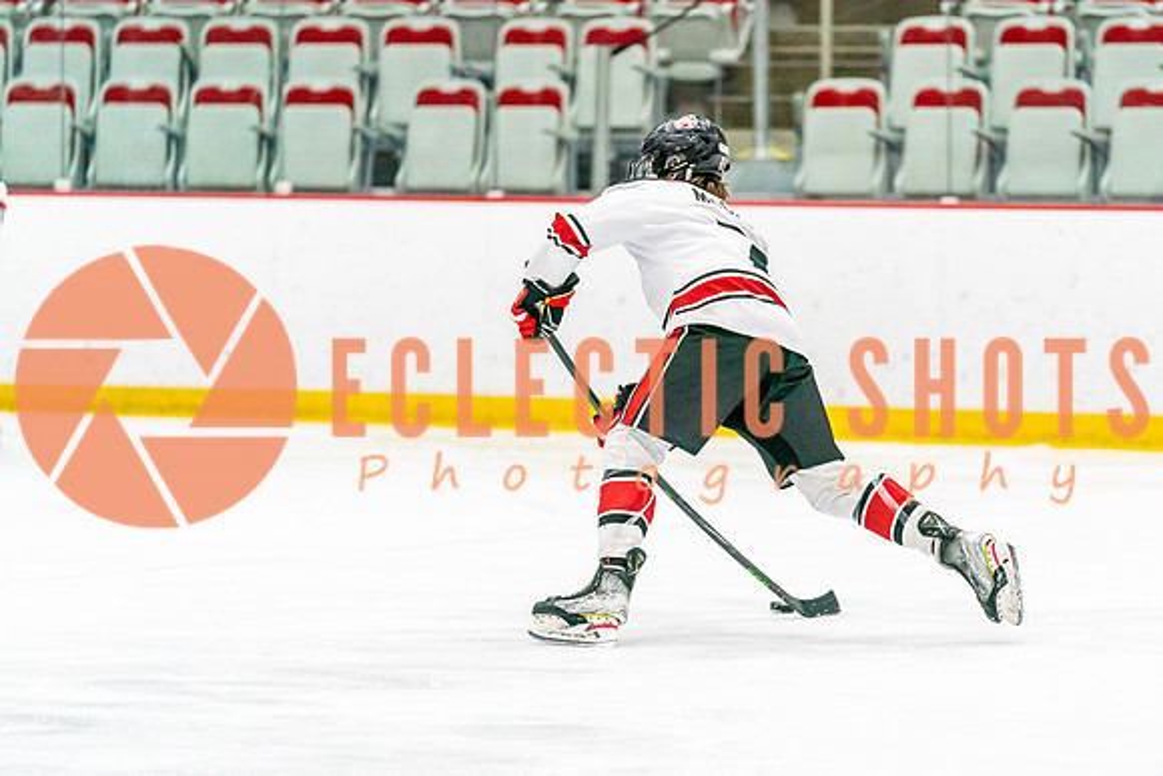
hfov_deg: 8.6
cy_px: 388
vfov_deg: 5.7
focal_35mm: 239
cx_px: 720
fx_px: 7737
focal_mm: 192
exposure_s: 1/1250
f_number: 2.8
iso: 3200
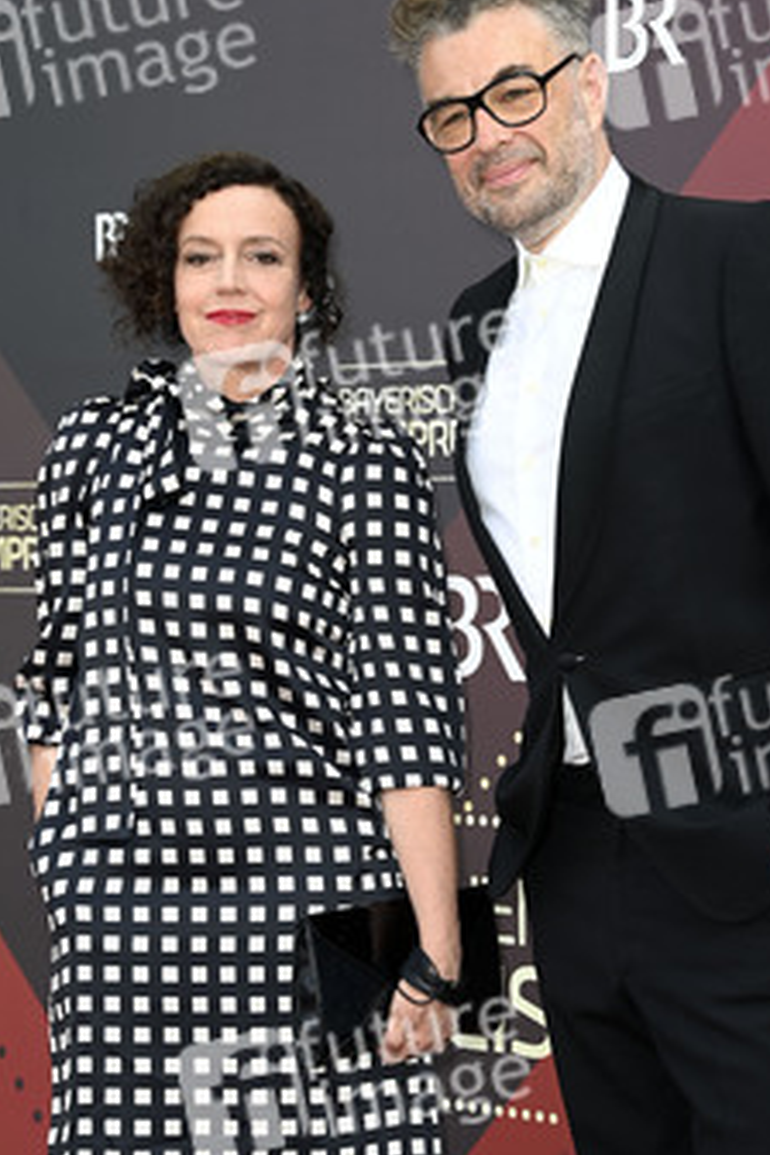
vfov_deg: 17.2
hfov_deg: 11.5
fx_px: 3818
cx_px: 454
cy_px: 564
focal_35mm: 119
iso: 400
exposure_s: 1/200
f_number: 5.6
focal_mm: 100
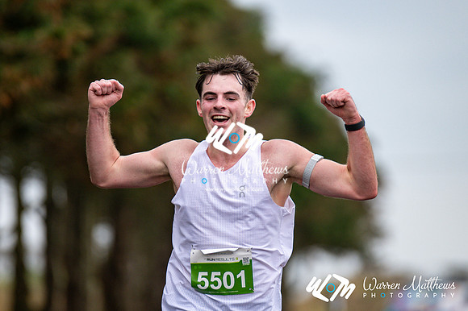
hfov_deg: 4.6
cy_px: 156
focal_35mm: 450
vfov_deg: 3.1
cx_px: 234
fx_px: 5846
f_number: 2.8
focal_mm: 300
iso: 450
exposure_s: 1/1600
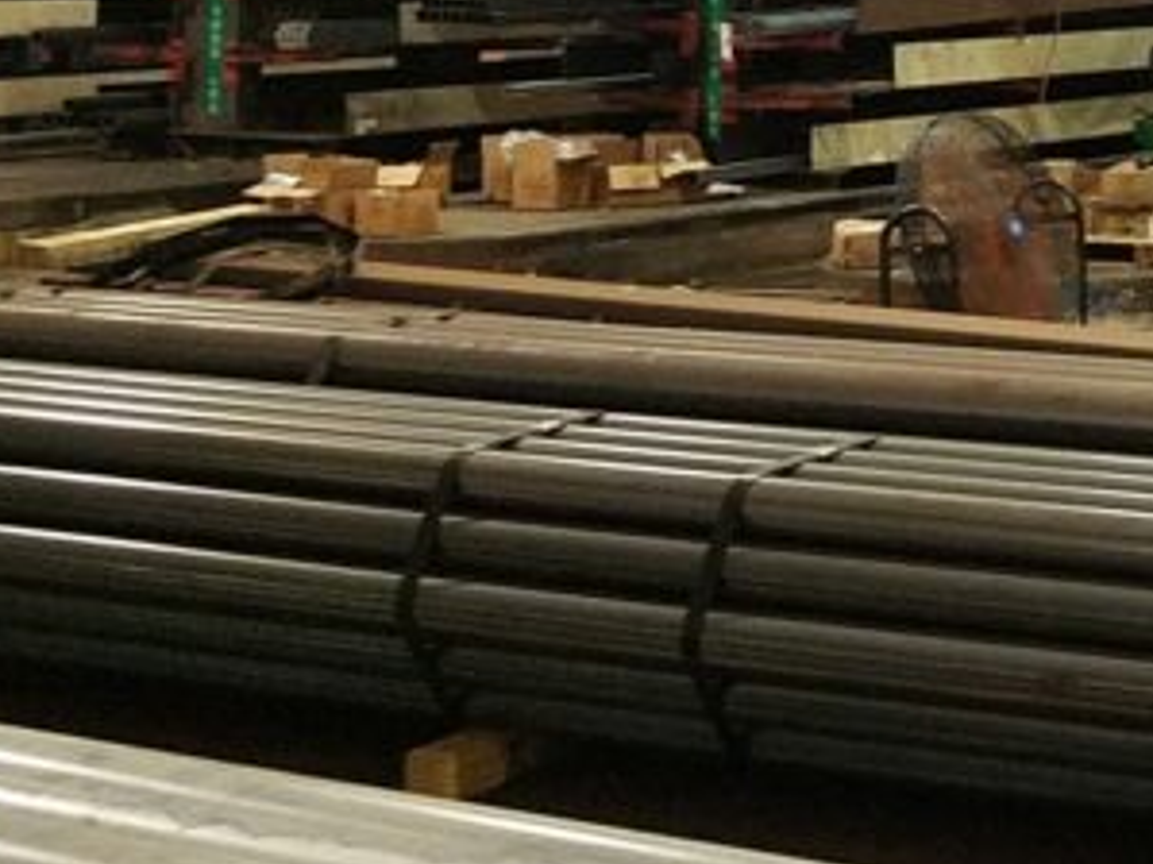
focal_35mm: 89
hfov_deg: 19.5
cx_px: 1677
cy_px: -247
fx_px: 2963
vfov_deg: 15.8
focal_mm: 4.2
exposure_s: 1/10
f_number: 1.7
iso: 320
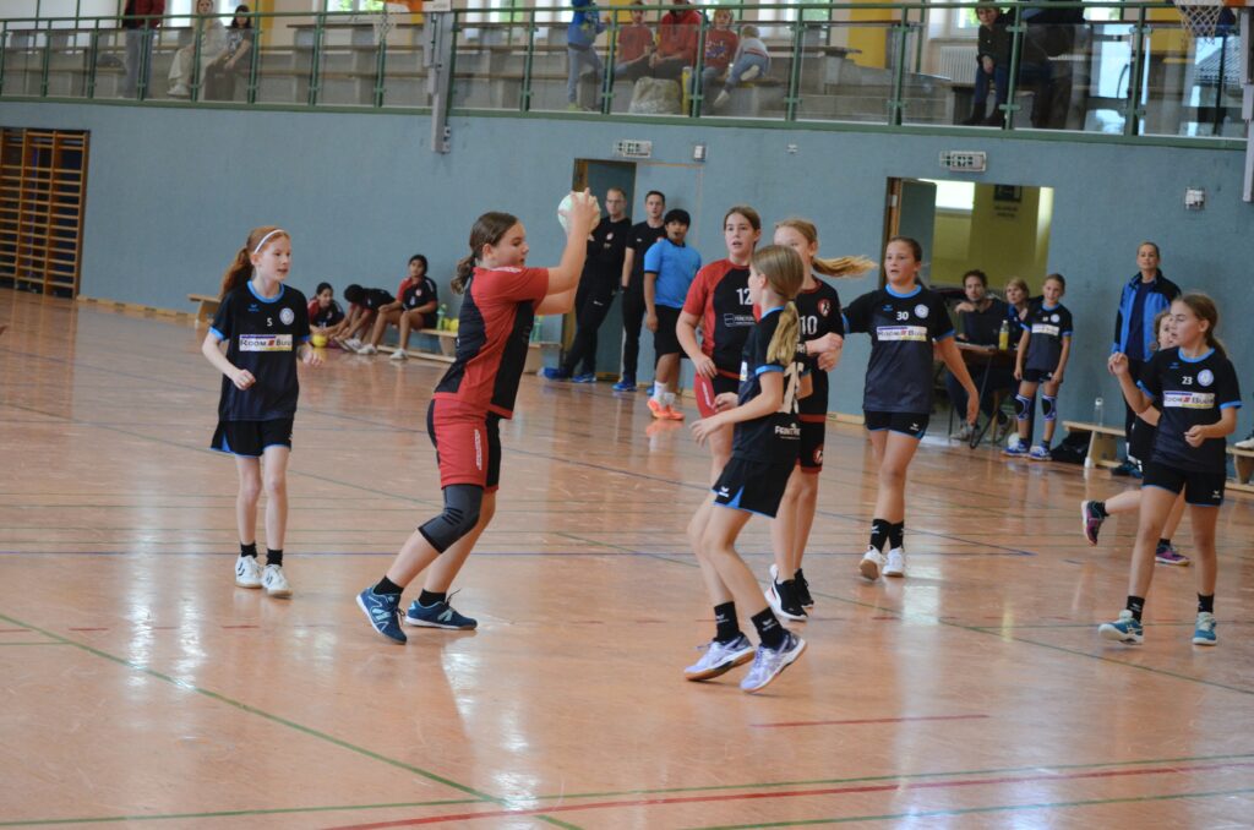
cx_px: 627
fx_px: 2867
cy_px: 415
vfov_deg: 16.5
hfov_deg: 24.7
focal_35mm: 82
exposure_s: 1/500
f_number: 4
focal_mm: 55
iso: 1600
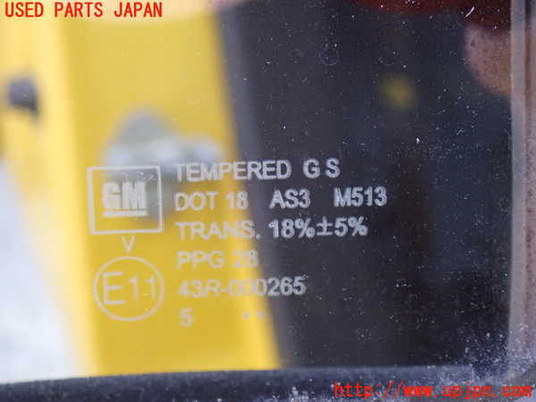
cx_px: 268
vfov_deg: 14.8
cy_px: 201
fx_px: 1548
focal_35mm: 100
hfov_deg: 19.6
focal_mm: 18
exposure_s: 1/60
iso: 800
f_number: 4.9
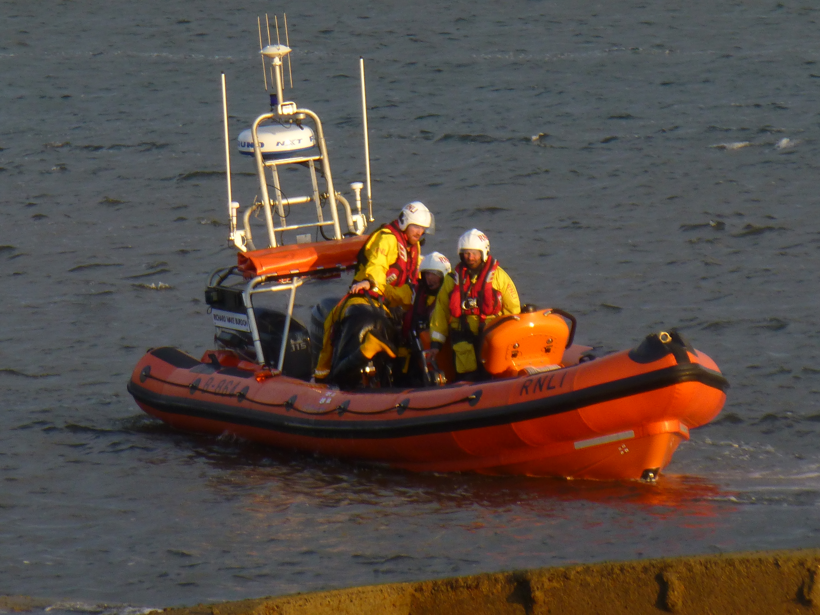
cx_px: 410
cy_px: 308
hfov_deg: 2.4
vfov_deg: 1.8
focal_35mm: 828
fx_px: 19614
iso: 125
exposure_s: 1/125
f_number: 6.4
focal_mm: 86
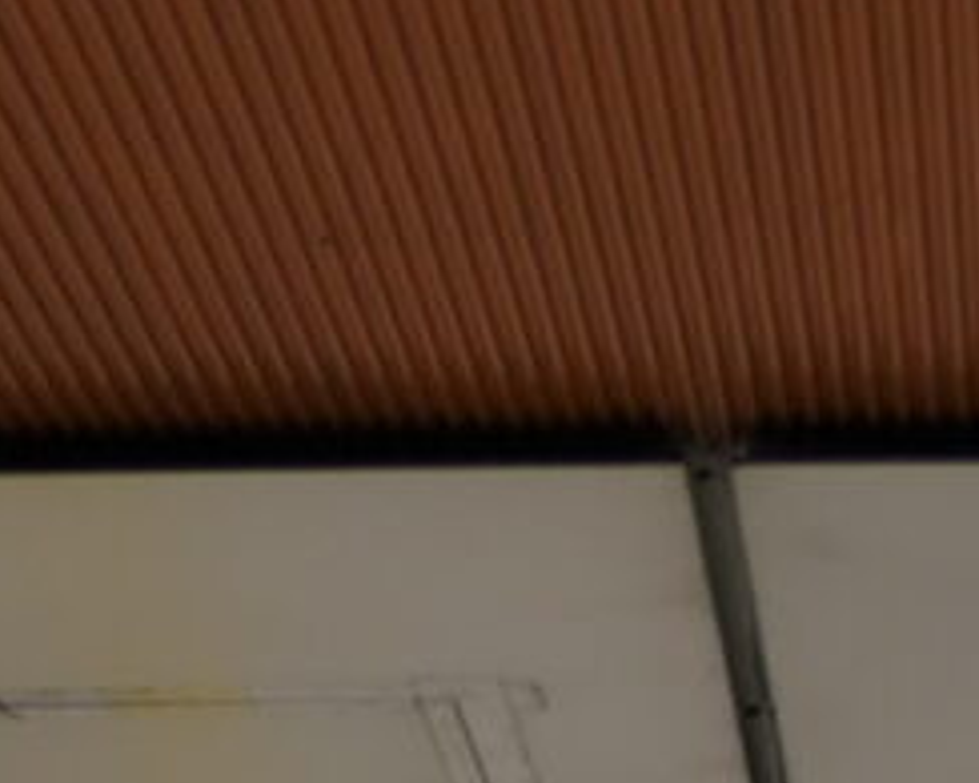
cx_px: 1011
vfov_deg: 7.4
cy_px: 2550
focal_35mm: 177
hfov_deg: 10.8
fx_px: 5126
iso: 125
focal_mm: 8.8
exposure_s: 1/125
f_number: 1.4
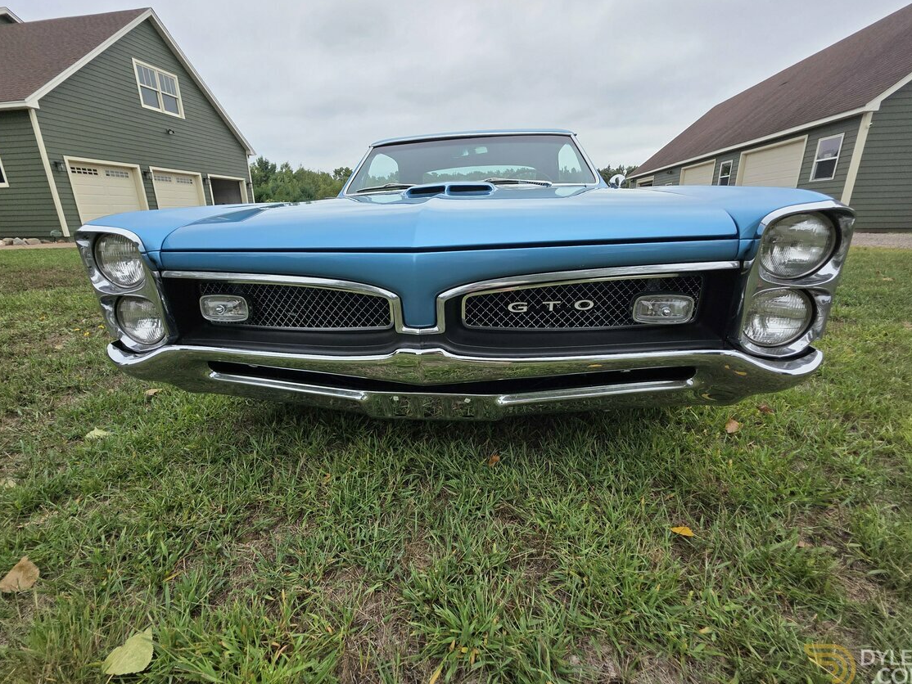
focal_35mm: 14
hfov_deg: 102.0
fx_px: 369
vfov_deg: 85.7
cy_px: 332
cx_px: 444
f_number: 1.9
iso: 80
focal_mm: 2.2
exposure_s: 1/2000
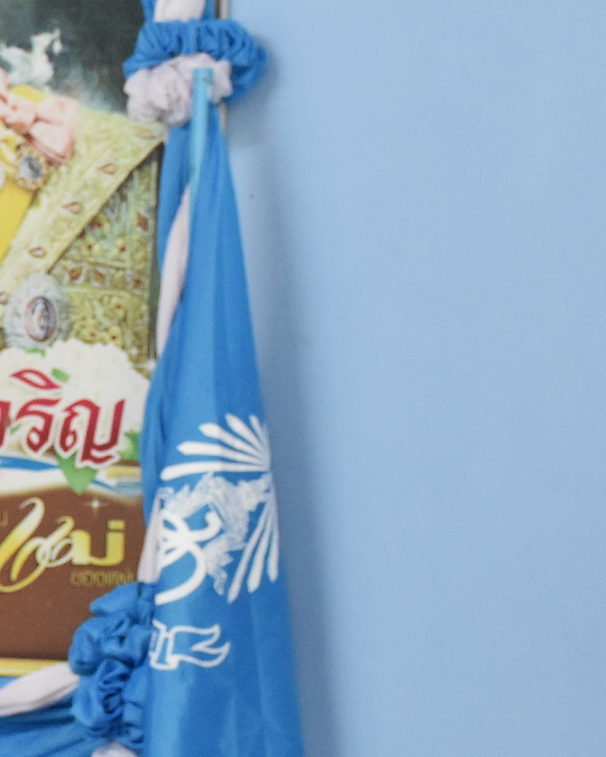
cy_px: 554
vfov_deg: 10.2
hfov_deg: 8.1
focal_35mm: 189
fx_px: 4236
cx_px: -202
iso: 1800
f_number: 4.2
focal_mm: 34
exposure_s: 1/60
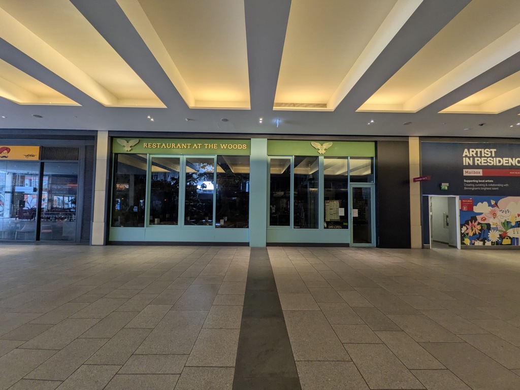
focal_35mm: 14
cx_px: 260
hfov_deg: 102.1
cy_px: 195
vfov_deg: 85.7
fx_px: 210
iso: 154
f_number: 2.2
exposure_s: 1/100
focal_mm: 1.85
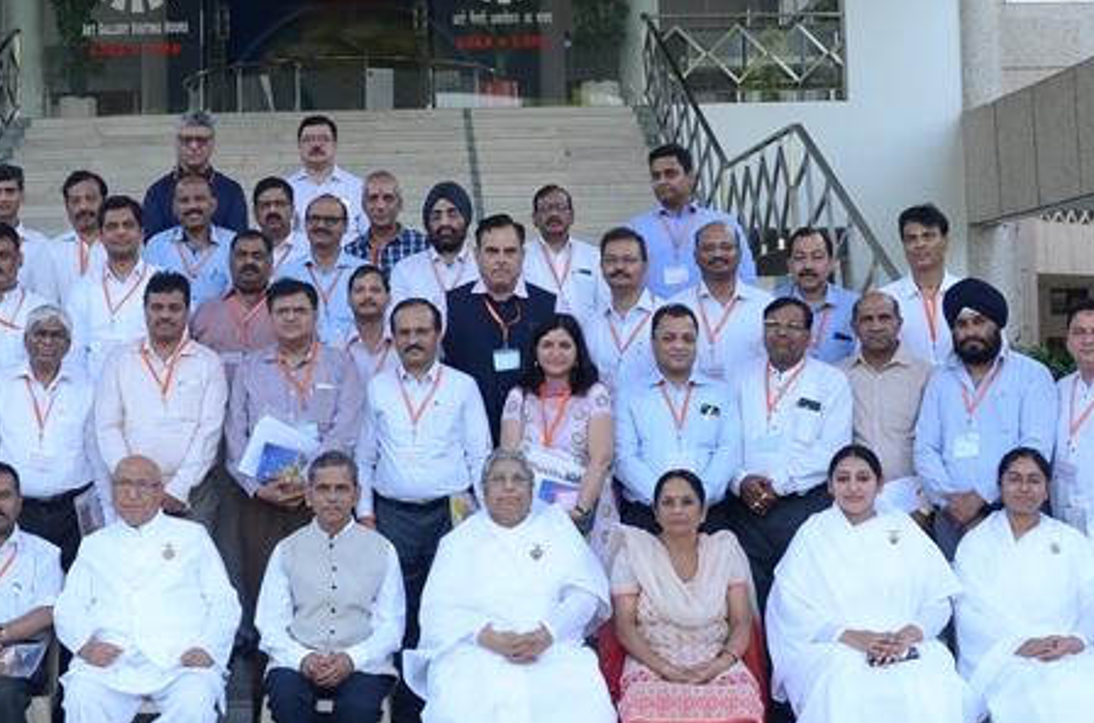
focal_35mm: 65
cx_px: 332
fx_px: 1971
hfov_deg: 30.7
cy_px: 269
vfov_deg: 20.7
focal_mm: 21
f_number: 7.1
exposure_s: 1/100
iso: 400
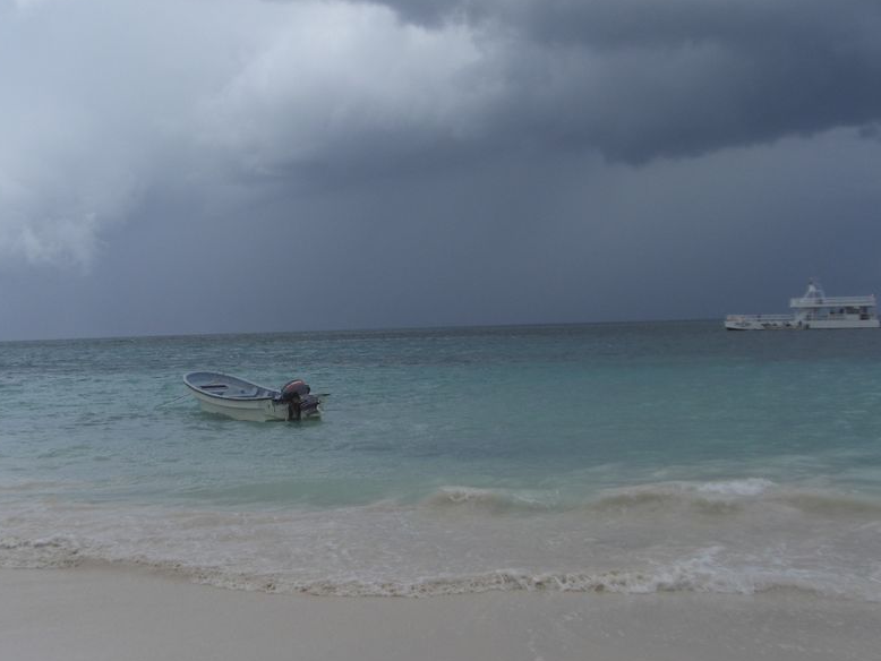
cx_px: 310
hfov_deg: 37.8
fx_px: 1273
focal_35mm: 50
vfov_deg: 29.1
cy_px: 330
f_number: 8
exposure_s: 1/250
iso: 64
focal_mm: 6.2
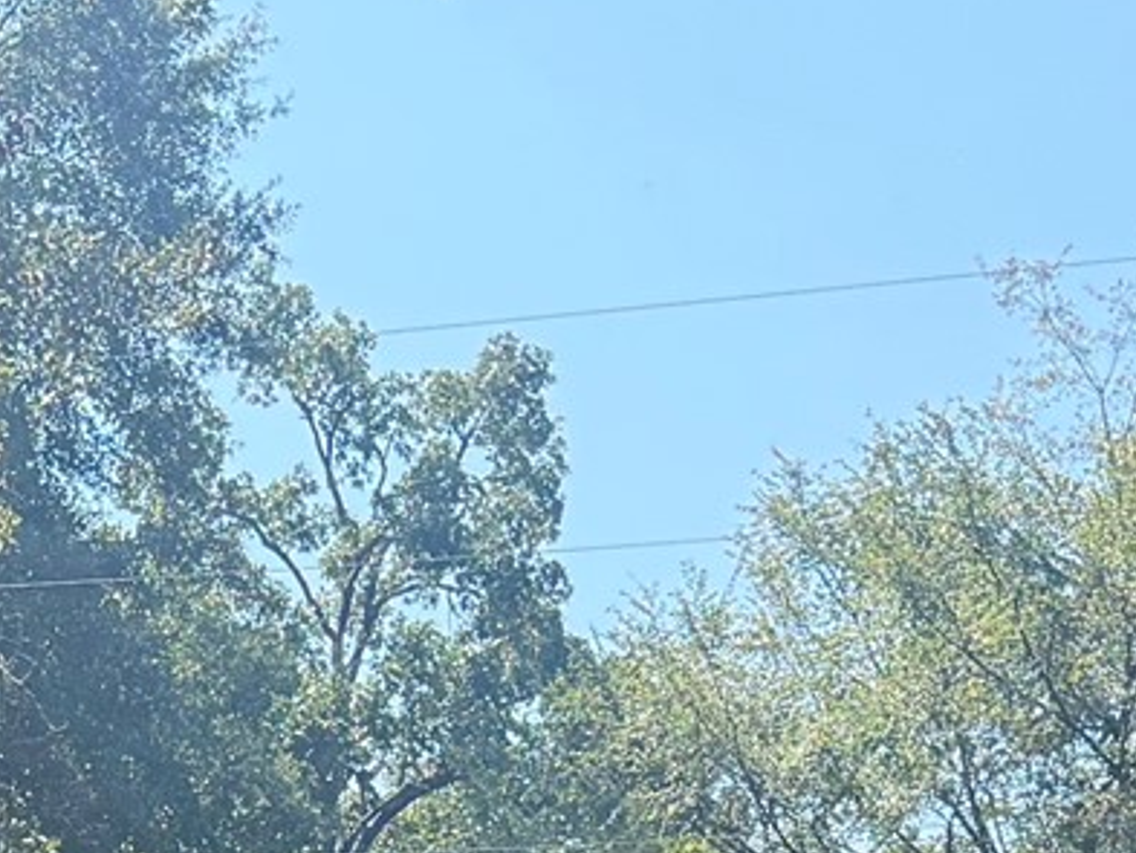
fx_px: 4103
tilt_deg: -5.0
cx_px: 90
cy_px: 2041
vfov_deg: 10.3
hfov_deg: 15.6
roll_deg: +0.3
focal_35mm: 125
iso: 100
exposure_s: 1/1385
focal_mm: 6.76
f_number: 1.78
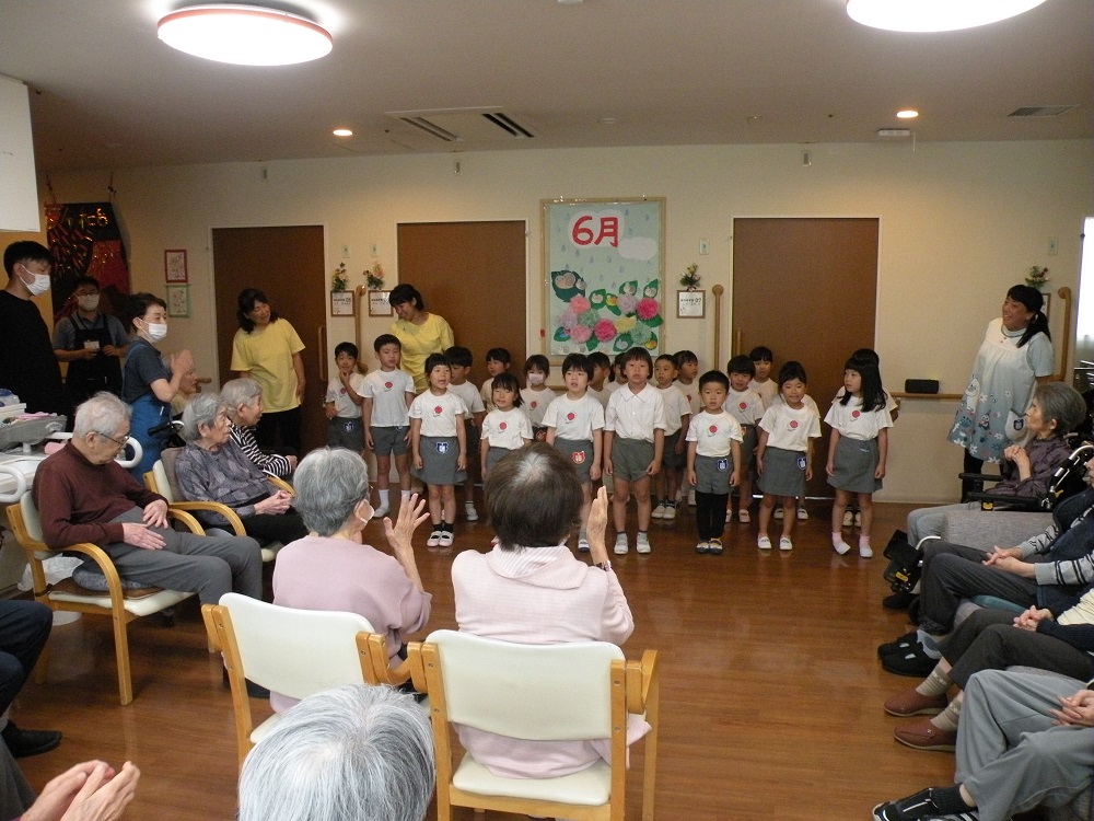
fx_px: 853
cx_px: 547
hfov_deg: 65.3
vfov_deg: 51.4
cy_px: 410
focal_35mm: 27
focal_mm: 4.7
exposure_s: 1/37.6
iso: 400
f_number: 2.8
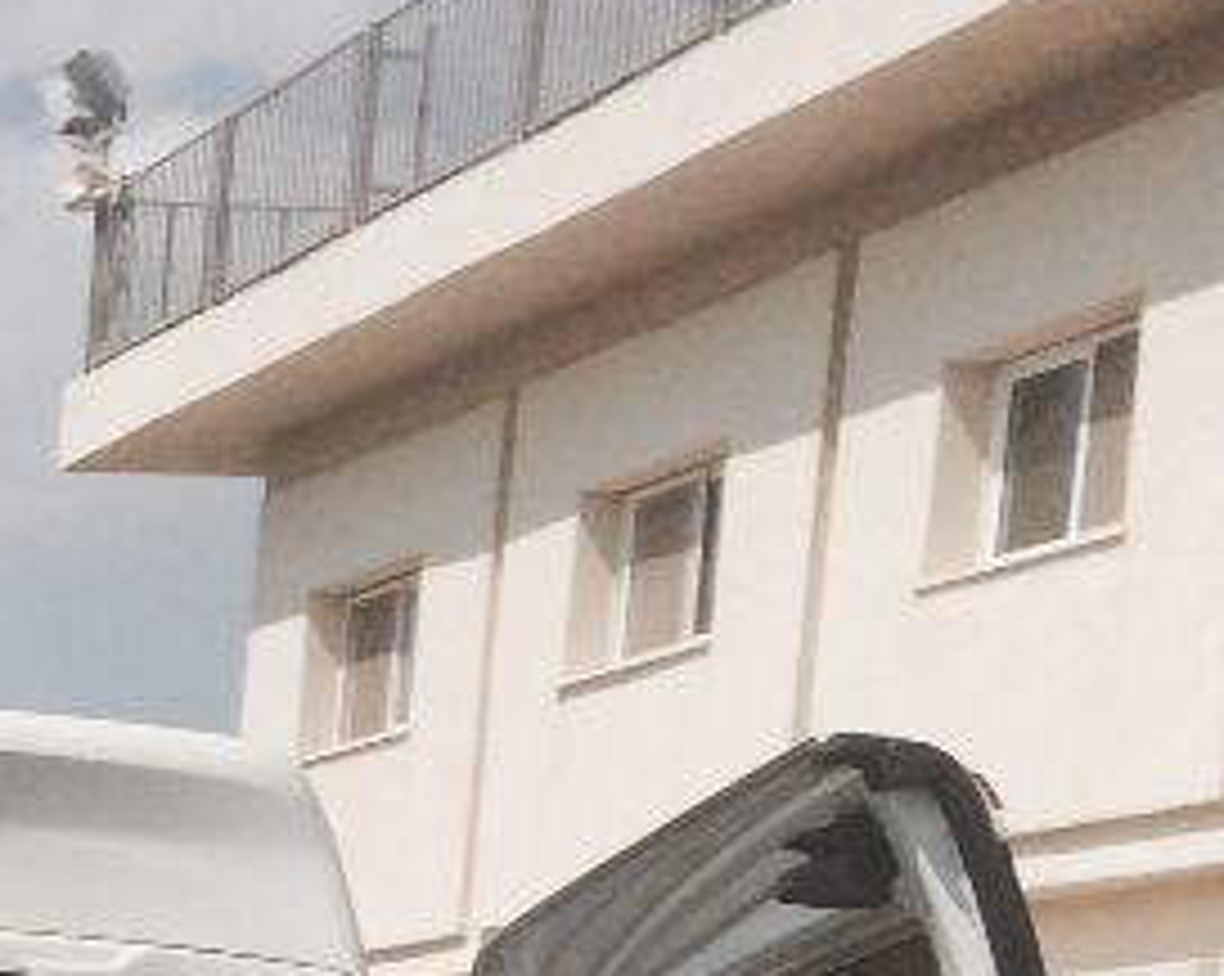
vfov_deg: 11.1
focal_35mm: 125
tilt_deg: -8.6
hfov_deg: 13.2
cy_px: 1997
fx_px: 4523
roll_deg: -1.5
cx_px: -1260
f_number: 2.2
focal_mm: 4.15
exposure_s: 1/3425
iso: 32
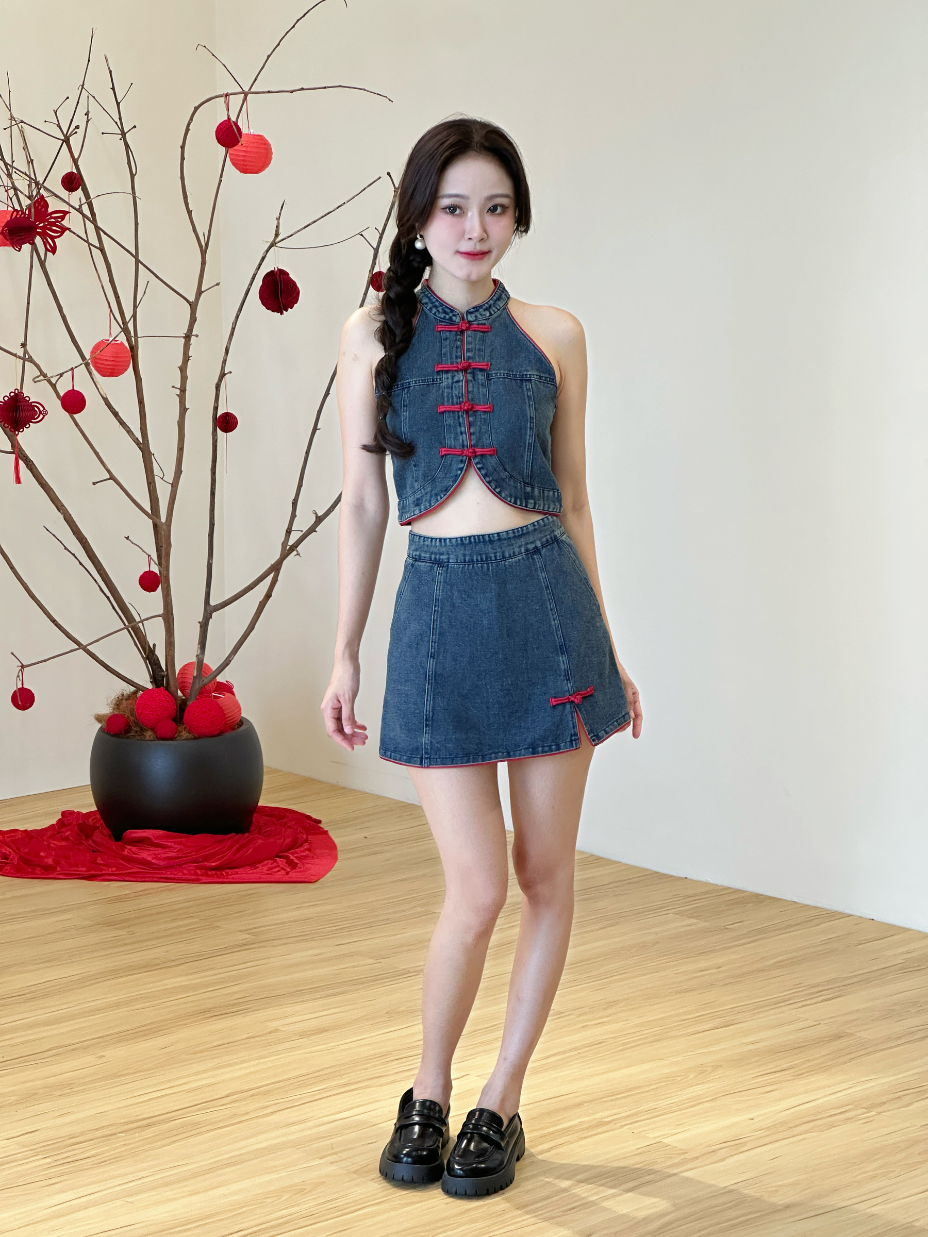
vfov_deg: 25.3
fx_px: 2752
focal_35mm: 77
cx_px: 464
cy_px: 618
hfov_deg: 19.1
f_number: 2.8
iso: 125
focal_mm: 9
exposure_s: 1/99
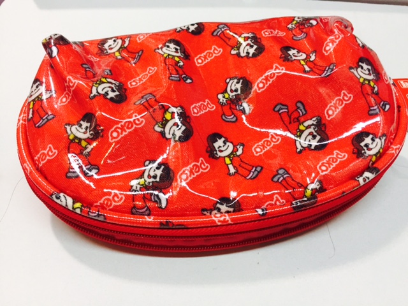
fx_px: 342
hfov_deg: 61.7
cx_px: 204
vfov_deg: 48.2
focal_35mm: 29
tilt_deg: -55.5
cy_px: 153
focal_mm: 4.15
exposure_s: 1/33
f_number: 2.2
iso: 64
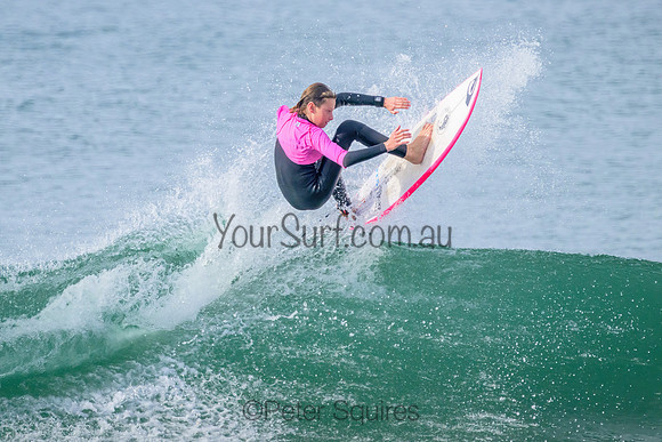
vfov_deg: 1.2
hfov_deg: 1.9
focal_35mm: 1101
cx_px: 277
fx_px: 20246
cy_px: 138
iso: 2200
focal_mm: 800
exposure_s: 1/2000
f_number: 11
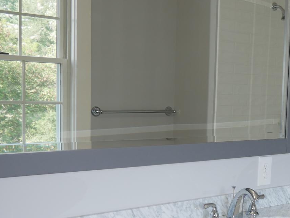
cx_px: 314
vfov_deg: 20.4
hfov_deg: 25.2
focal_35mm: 72
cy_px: 144
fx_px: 604
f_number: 3.7
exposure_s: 1/60
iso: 200
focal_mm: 15
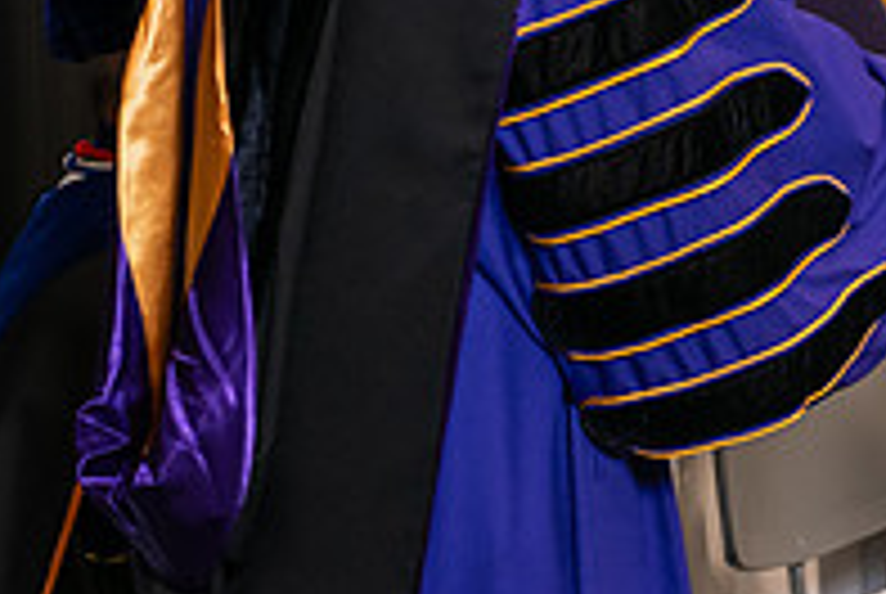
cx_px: 971
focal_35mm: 194
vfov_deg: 7.1
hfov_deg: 10.5
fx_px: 4782
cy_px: -38
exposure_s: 1/125
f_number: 5
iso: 1600
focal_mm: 66
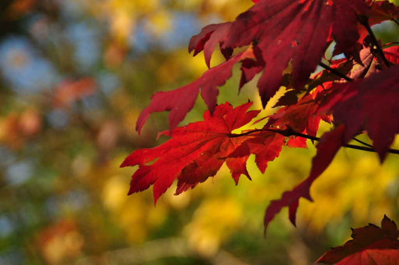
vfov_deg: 4.6
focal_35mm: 300
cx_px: 200
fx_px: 3321
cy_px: 132
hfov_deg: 6.9
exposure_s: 1/800
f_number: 6.3
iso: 200
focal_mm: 200
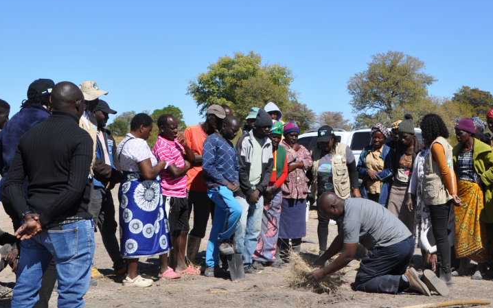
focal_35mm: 46
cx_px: 296
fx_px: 618
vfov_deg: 28.0
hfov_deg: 43.3
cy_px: 152
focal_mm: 24
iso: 200
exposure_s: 1/400
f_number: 10
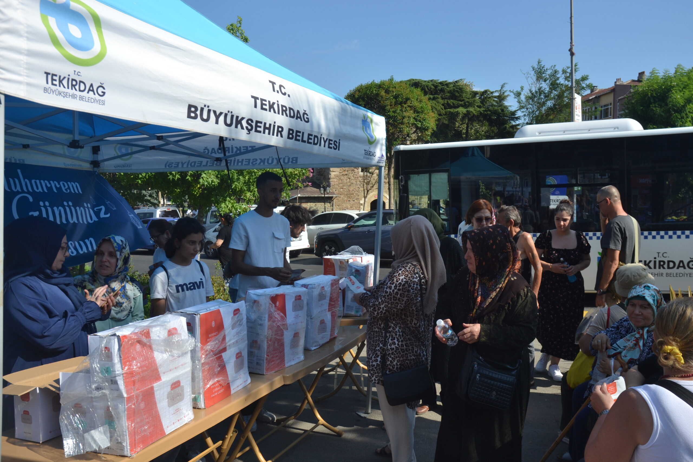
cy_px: 231
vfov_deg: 47.9
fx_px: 520
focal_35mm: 27
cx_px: 346
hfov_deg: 67.4
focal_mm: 18
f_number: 8
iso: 100
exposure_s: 1/250
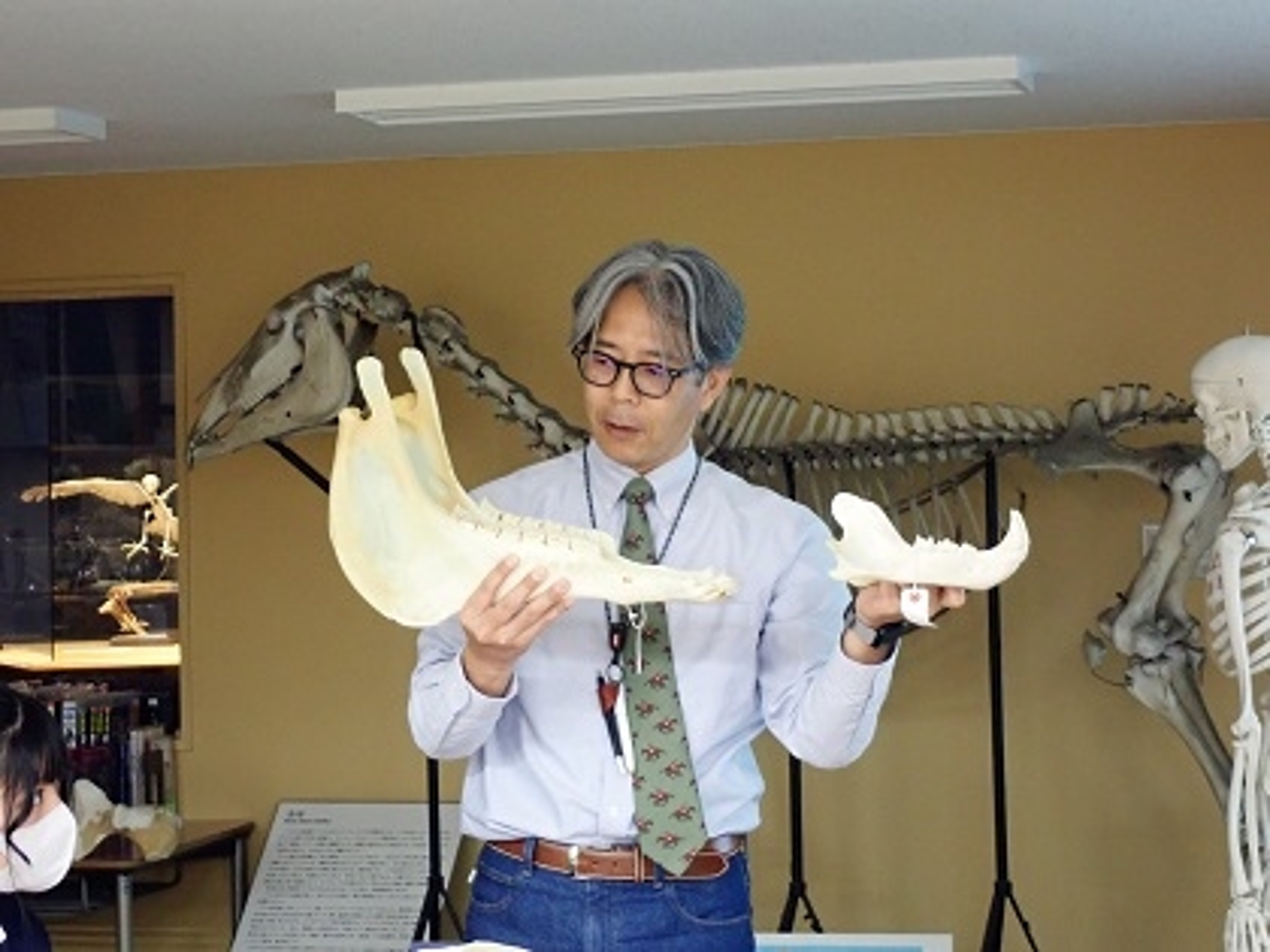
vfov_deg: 16.8
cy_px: 476
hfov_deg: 22.3
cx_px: 635
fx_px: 3229
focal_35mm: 88
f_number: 4.5
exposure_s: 1/30
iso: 800
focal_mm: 15.66
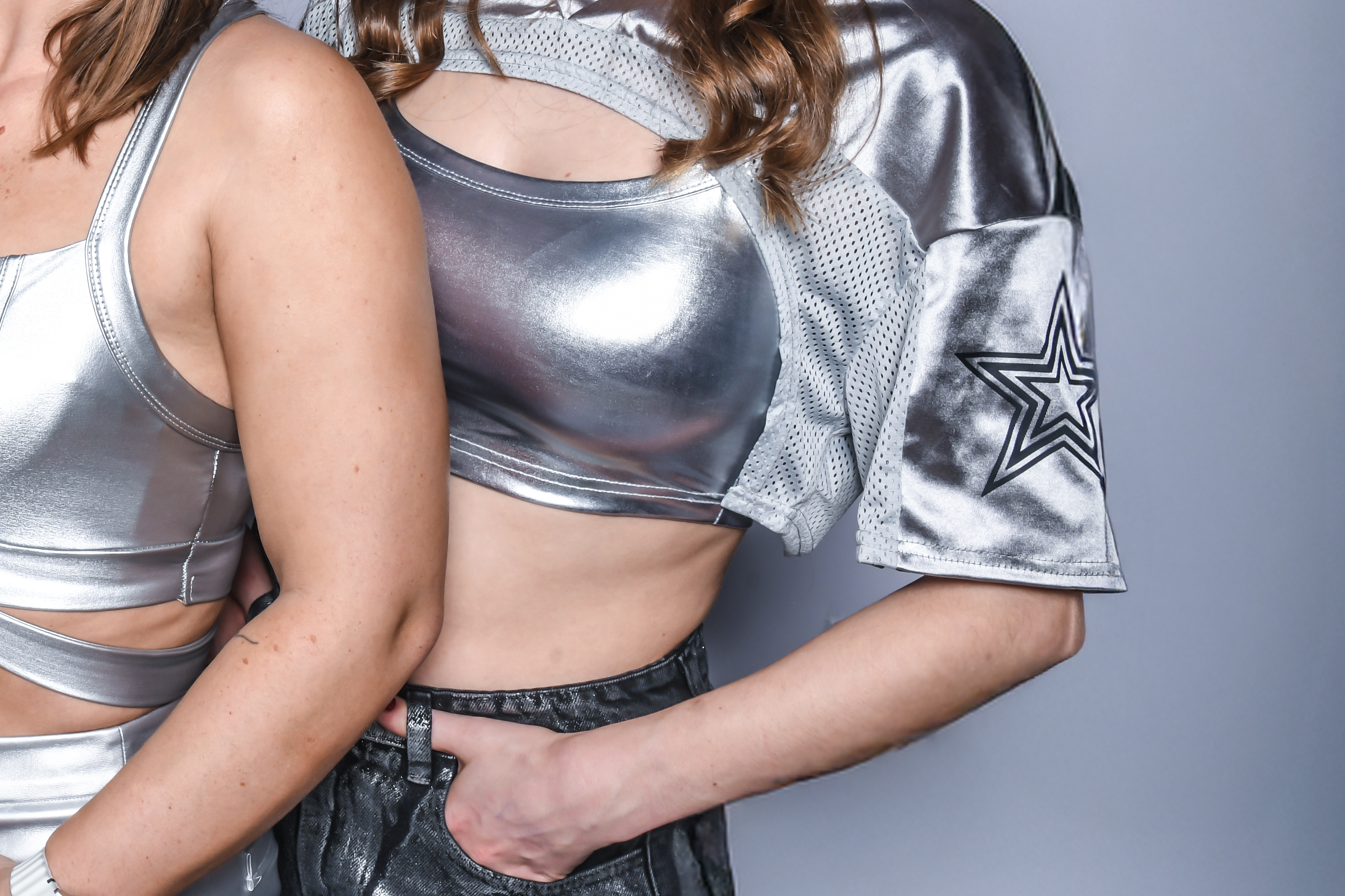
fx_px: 2465
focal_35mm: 66
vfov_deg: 20.3
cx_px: -113
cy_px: 147
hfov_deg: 28.0
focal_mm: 29
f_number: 13
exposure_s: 1/125
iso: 160
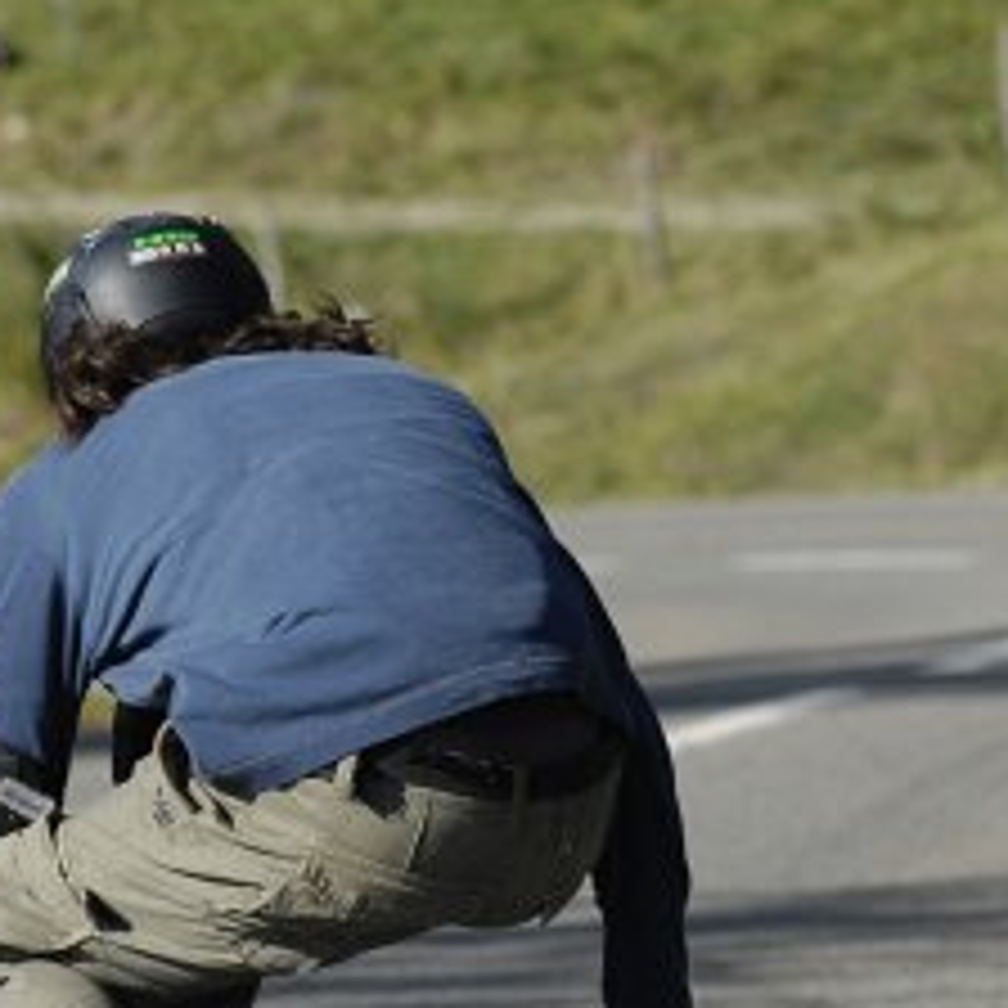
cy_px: 747
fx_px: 14535
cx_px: 394
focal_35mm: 441
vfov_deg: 4.0
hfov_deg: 4.0
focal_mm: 125
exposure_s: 1/640
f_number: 6.3
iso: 200
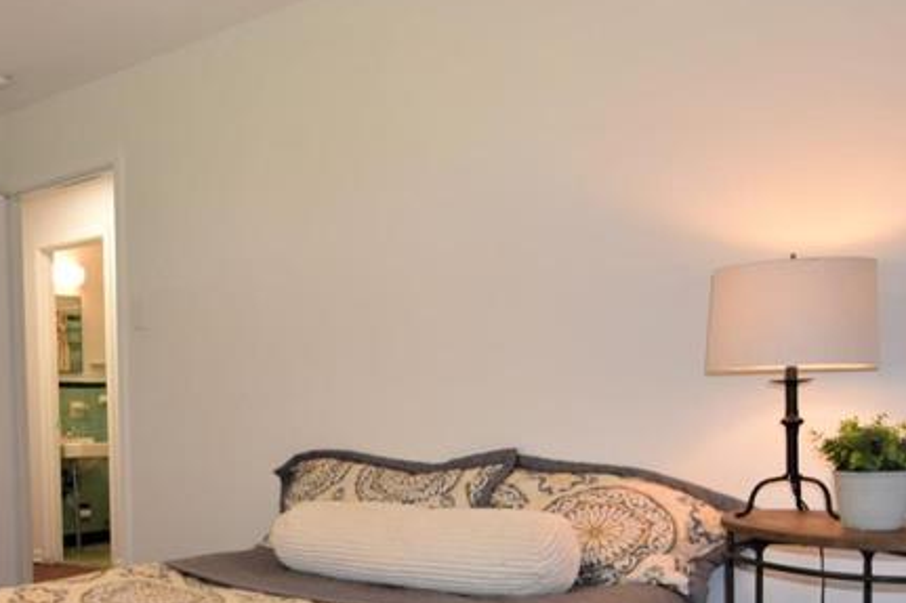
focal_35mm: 39
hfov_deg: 45.8
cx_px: 135
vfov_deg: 33.0
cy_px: 487
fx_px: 986
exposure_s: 1/100
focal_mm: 11
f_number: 2.8
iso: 400
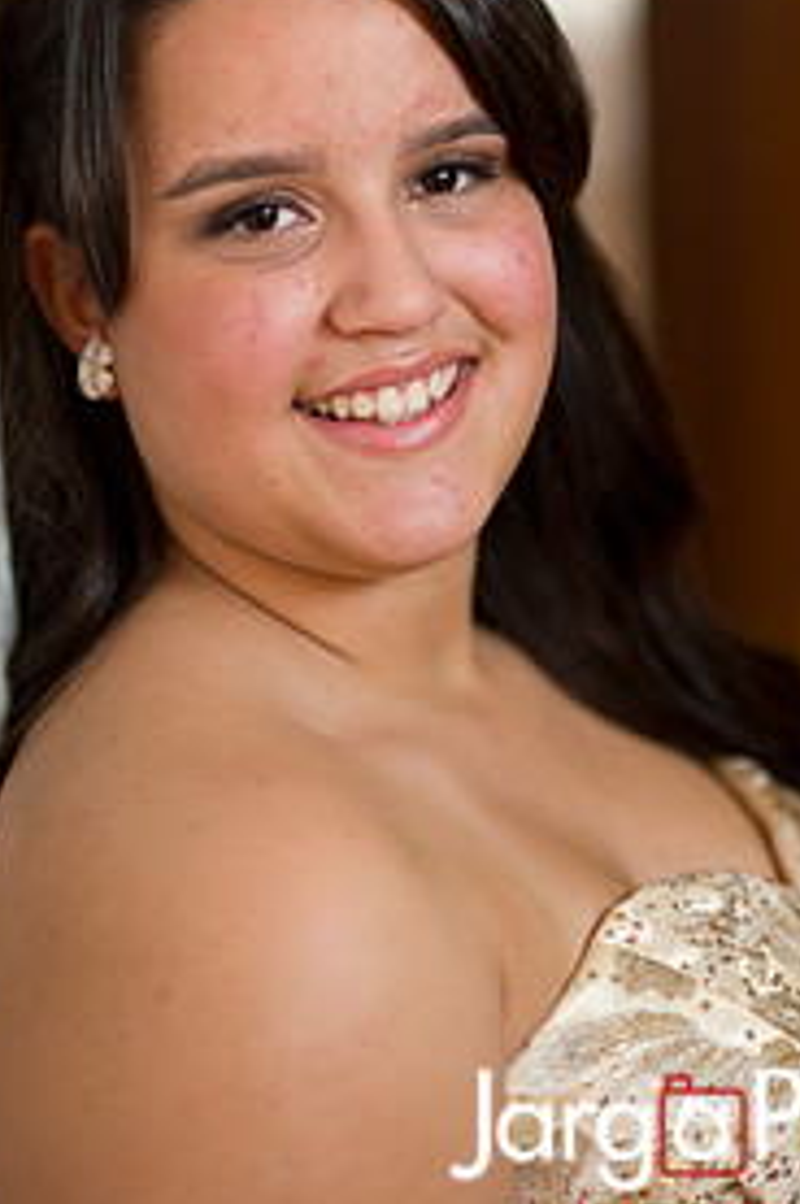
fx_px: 4611
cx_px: 385
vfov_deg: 14.8
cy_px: 322
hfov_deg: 9.9
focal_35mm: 138
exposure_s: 1/125
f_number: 2
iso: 800
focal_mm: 85
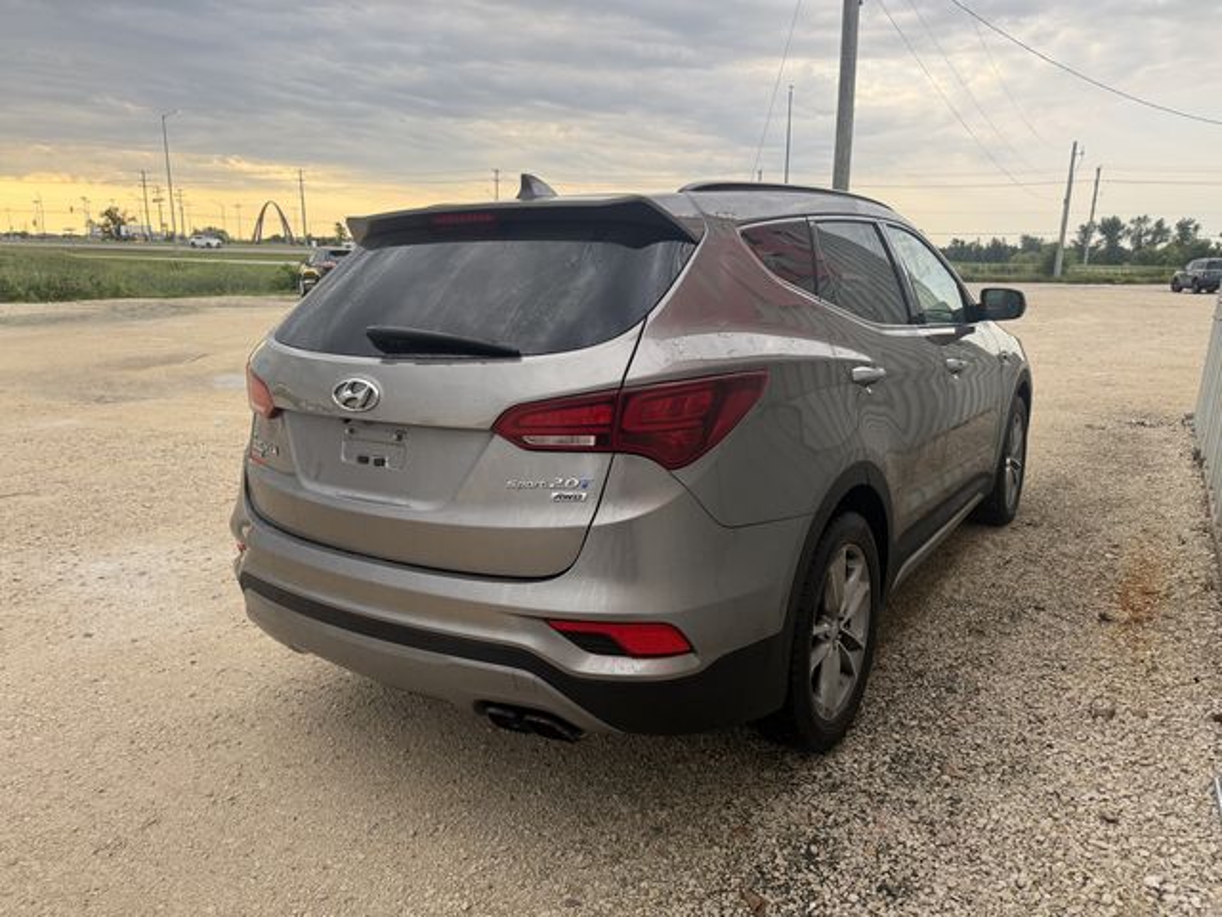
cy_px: 458
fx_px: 847
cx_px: 611
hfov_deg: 71.6
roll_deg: -1.4
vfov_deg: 56.8
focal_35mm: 24
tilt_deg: -12.2
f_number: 1.78
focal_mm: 6.76
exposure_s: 1/589
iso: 100
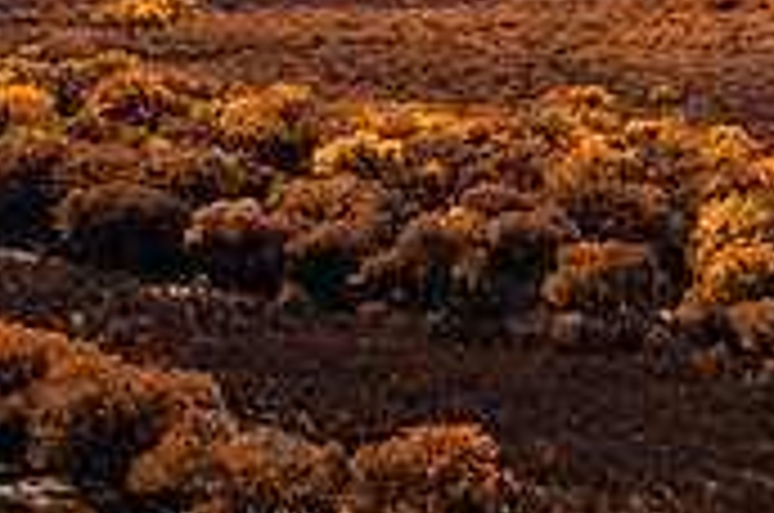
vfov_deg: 5.9
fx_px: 5000
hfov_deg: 8.6
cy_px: 88
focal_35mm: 233
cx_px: 1228
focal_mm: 46
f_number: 16
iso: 200
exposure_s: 1/250
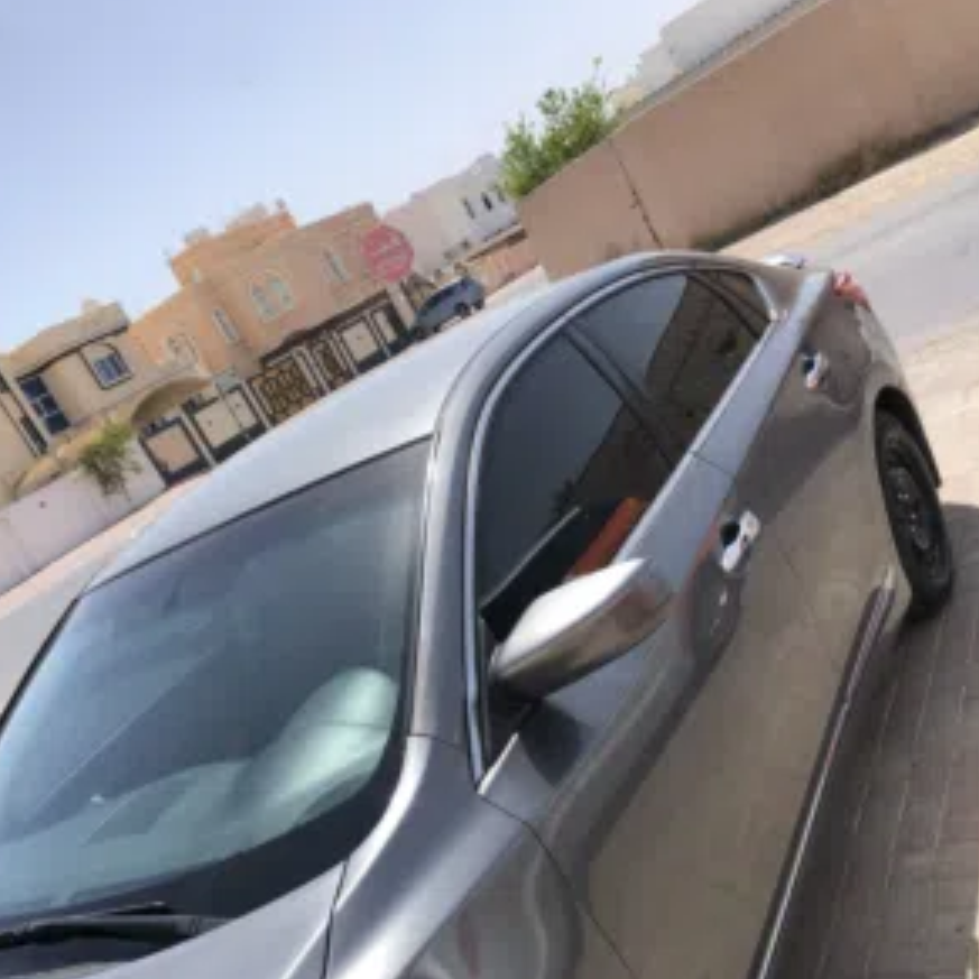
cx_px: 488
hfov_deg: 48.5
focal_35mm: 34
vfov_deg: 47.6
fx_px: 1088
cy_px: 659
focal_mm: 4
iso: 20
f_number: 1.8
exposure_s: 1/1779
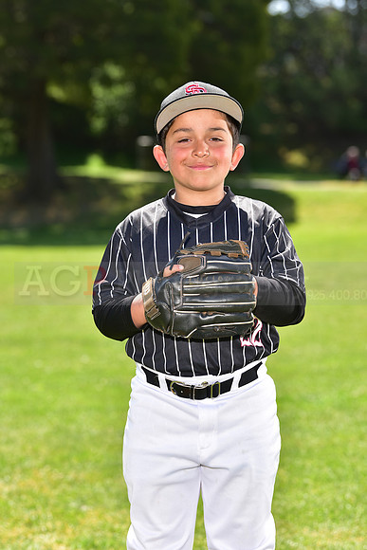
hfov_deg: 11.0
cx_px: 184
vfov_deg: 16.4
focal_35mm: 125
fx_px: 1910
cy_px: 275
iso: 100
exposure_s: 1/250
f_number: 5
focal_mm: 125
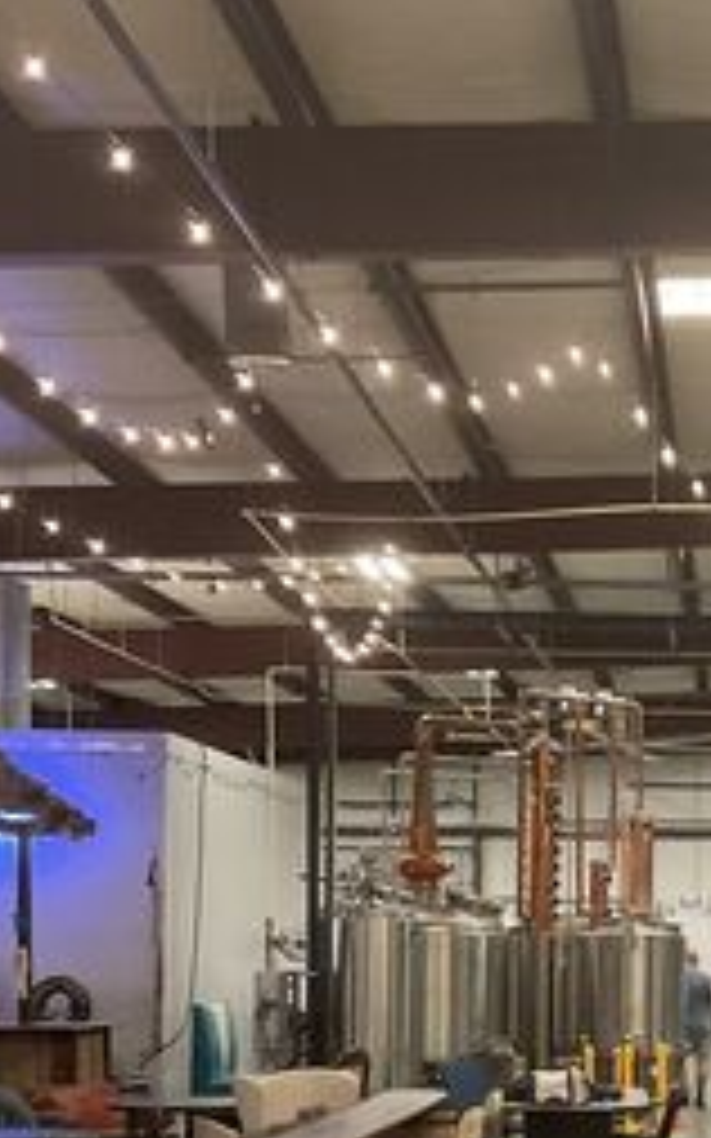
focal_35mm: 73
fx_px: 2265
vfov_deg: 27.6
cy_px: 922
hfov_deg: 17.0
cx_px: 878
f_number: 1.8
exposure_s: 1/60
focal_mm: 3
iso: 250
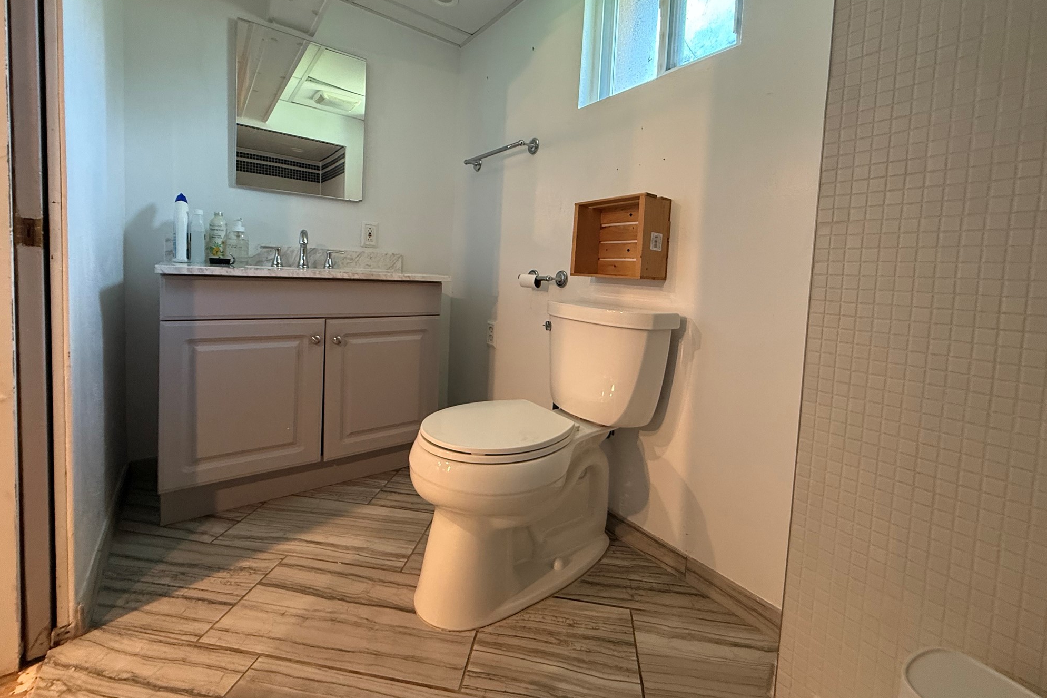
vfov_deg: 76.8
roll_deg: -2.5
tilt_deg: -4.4
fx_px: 436
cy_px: 296
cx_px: 520
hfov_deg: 100.4
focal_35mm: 15
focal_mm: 2.22
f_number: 2.2
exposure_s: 1/60
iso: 320
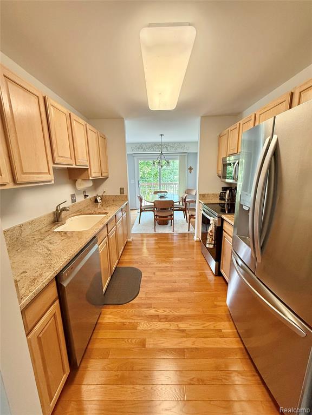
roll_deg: +0.0
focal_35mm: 14
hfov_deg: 85.7
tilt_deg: -12.0
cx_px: 156
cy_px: 208
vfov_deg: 102.1
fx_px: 168
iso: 320
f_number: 2.2
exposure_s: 1/120
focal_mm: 2.22
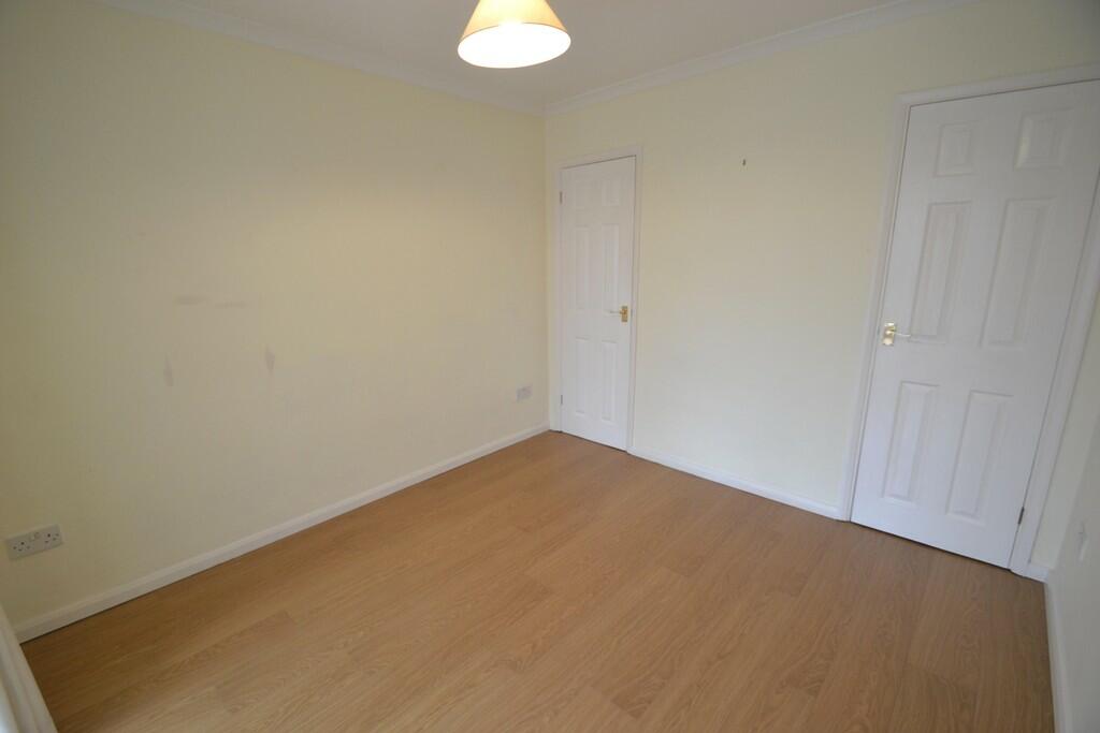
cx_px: 550
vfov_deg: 77.3
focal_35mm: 15
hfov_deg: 100.4
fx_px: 458
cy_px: 366
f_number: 3.5
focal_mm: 10
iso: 640
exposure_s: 1/60
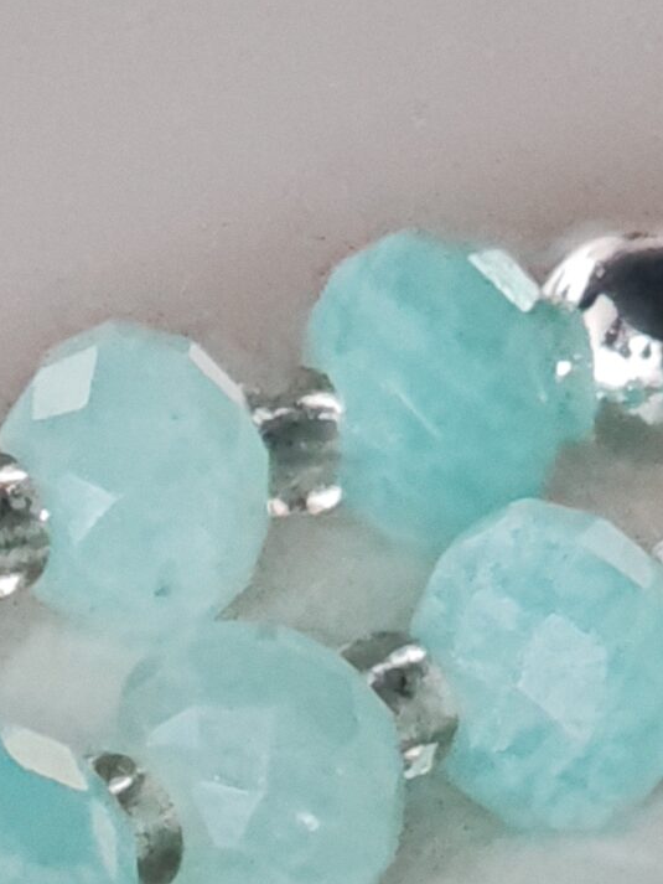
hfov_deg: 3.1
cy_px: 1738
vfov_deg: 4.2
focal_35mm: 471
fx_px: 12024
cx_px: -411
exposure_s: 1/100
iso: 250
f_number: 1.8
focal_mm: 11.5
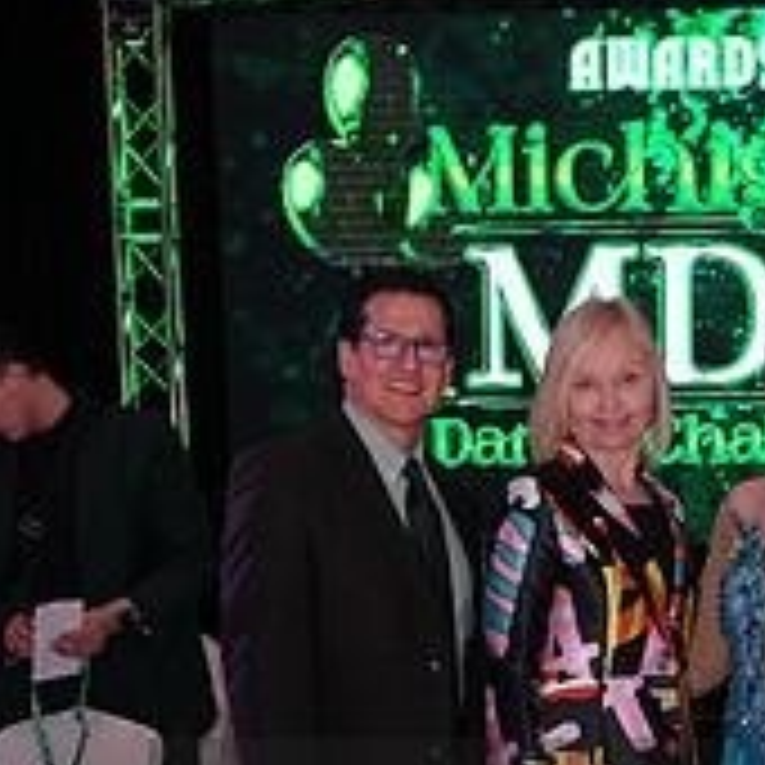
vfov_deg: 18.0
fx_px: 2325
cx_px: 639
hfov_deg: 18.5
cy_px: 857
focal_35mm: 93
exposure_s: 1/250
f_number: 7.1
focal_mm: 32
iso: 2000
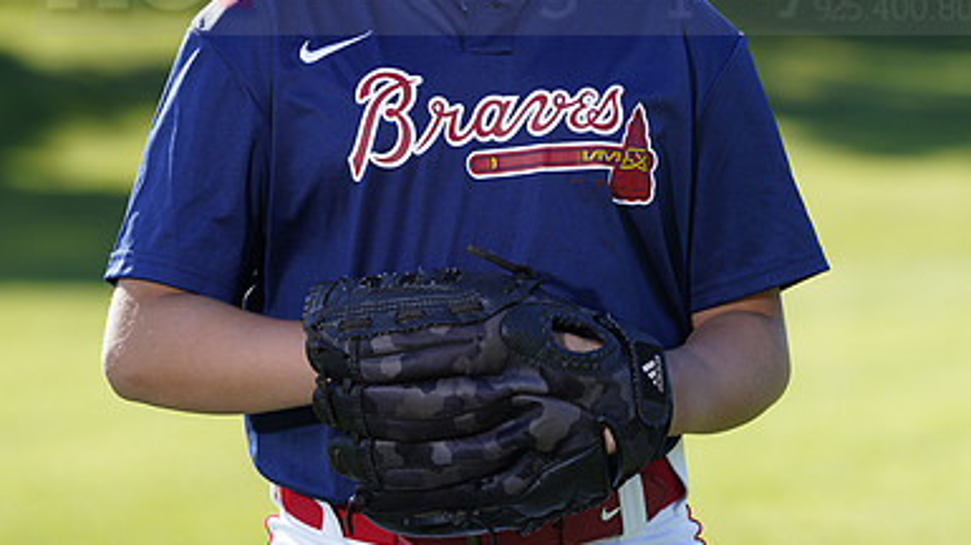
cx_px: 486
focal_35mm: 259
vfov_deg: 4.7
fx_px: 6664
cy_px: -45
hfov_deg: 8.3
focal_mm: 164
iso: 100
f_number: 5
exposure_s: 1/250
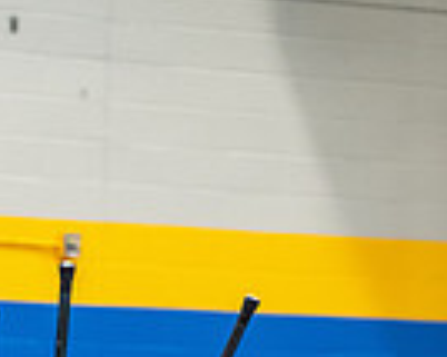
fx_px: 5632
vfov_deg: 3.6
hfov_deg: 4.5
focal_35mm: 426
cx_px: 70
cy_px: 684
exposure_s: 1/500
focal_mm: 135
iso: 4000
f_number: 4
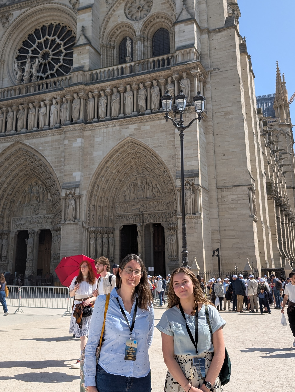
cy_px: 154
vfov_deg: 49.7
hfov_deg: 38.7
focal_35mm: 37
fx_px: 419
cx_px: 129
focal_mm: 6.9
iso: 21
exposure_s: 1/923
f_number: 1.68
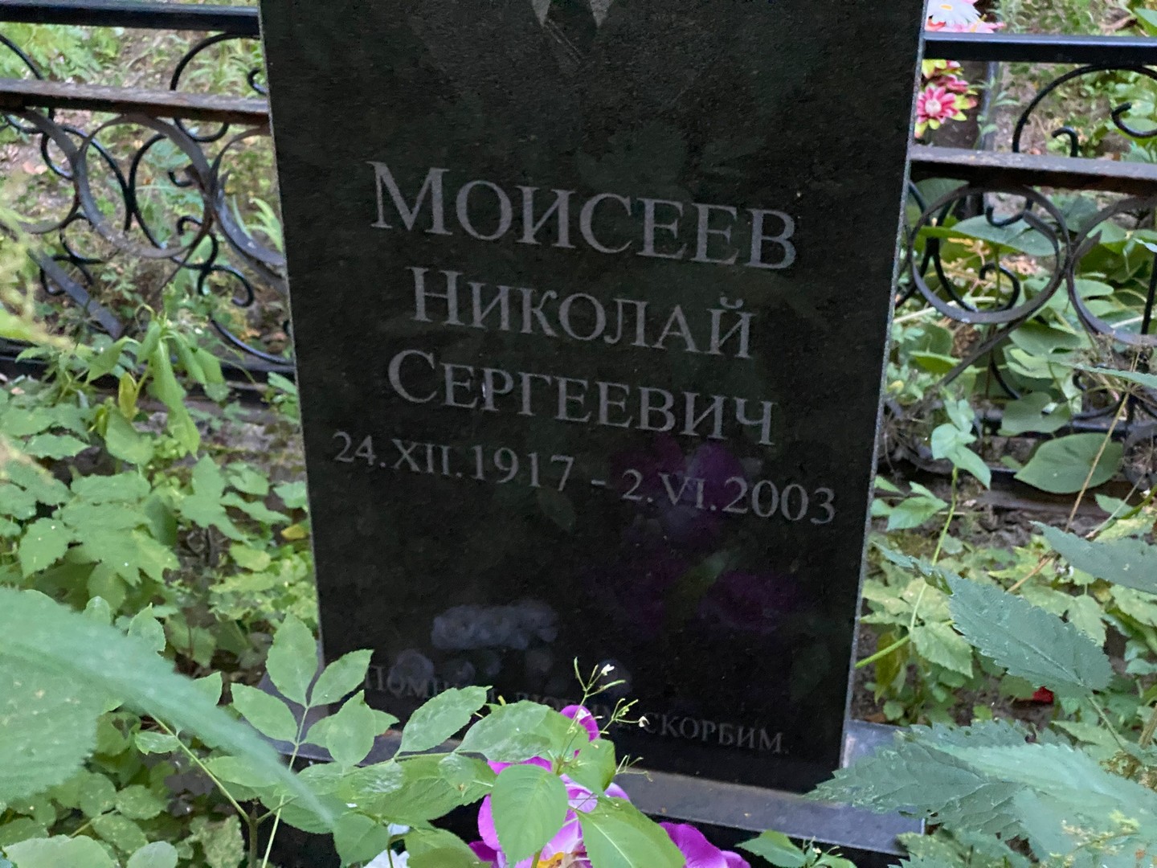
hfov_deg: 36.8
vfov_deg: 28.0
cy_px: 434
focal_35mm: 52
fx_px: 1738
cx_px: 578
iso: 1250
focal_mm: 6
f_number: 2
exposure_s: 1/30
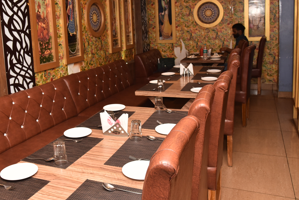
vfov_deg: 38.4
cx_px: 103
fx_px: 282
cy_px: 66
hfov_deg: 54.8
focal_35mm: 34
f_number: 6.3
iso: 800
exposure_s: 1/160
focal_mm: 24
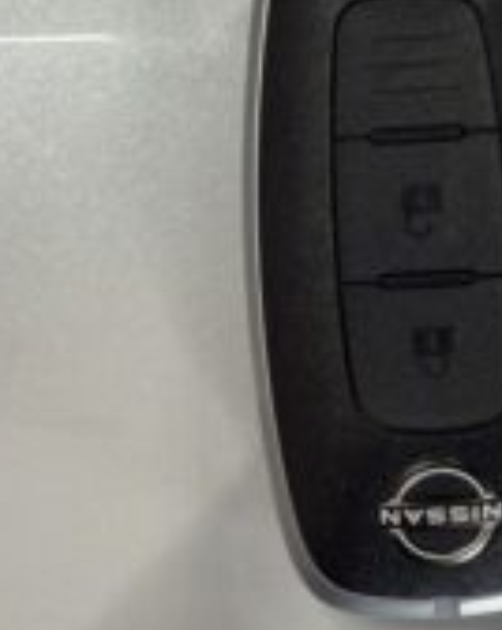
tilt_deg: -64.1
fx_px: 986
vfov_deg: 35.3
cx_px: 427
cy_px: 246
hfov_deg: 27.8
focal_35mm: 53
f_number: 2.2
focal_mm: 2.22
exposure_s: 1/50
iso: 160
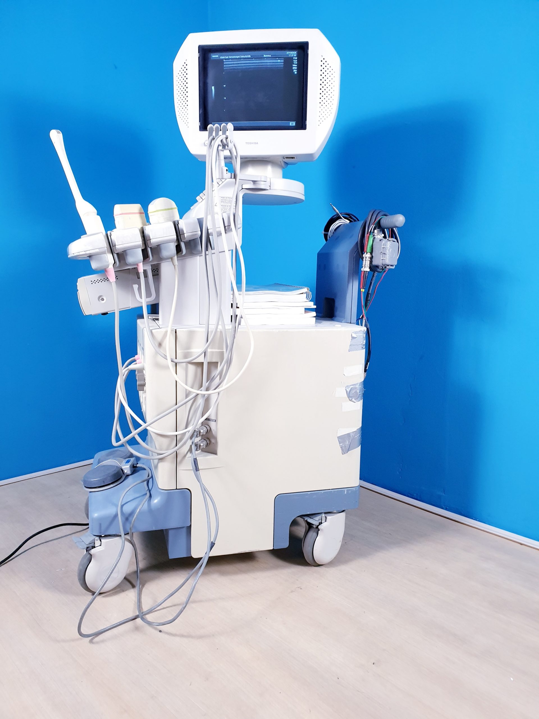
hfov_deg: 53.1
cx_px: 270
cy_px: 360
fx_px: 540
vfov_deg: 67.3
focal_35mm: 26
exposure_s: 1/50
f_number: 2.4
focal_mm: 4.3
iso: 200
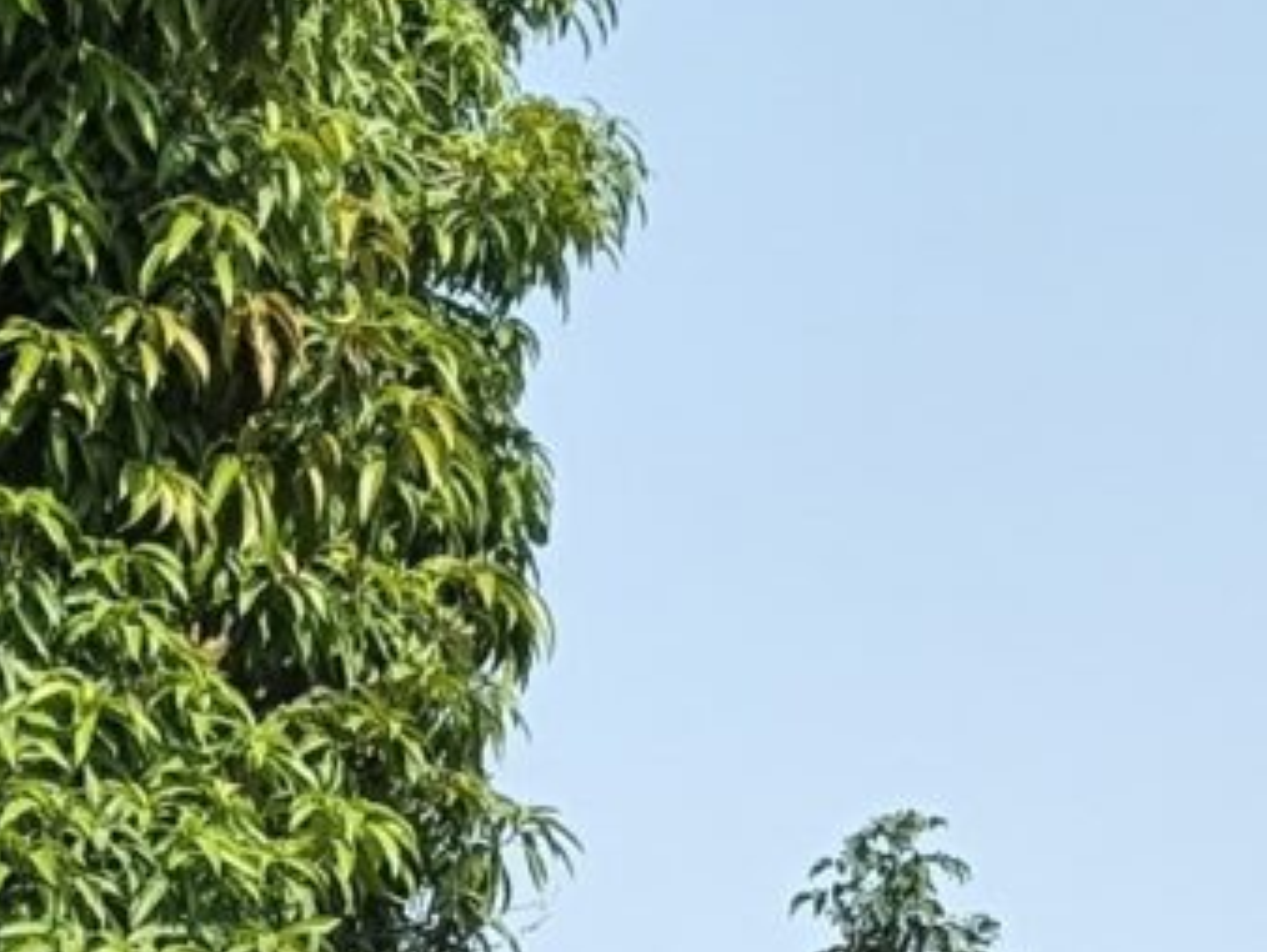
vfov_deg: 7.1
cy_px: 3373
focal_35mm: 174
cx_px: 1162
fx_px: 6373
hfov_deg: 11.3
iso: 53
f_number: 1.8
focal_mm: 5.6
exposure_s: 1/1140
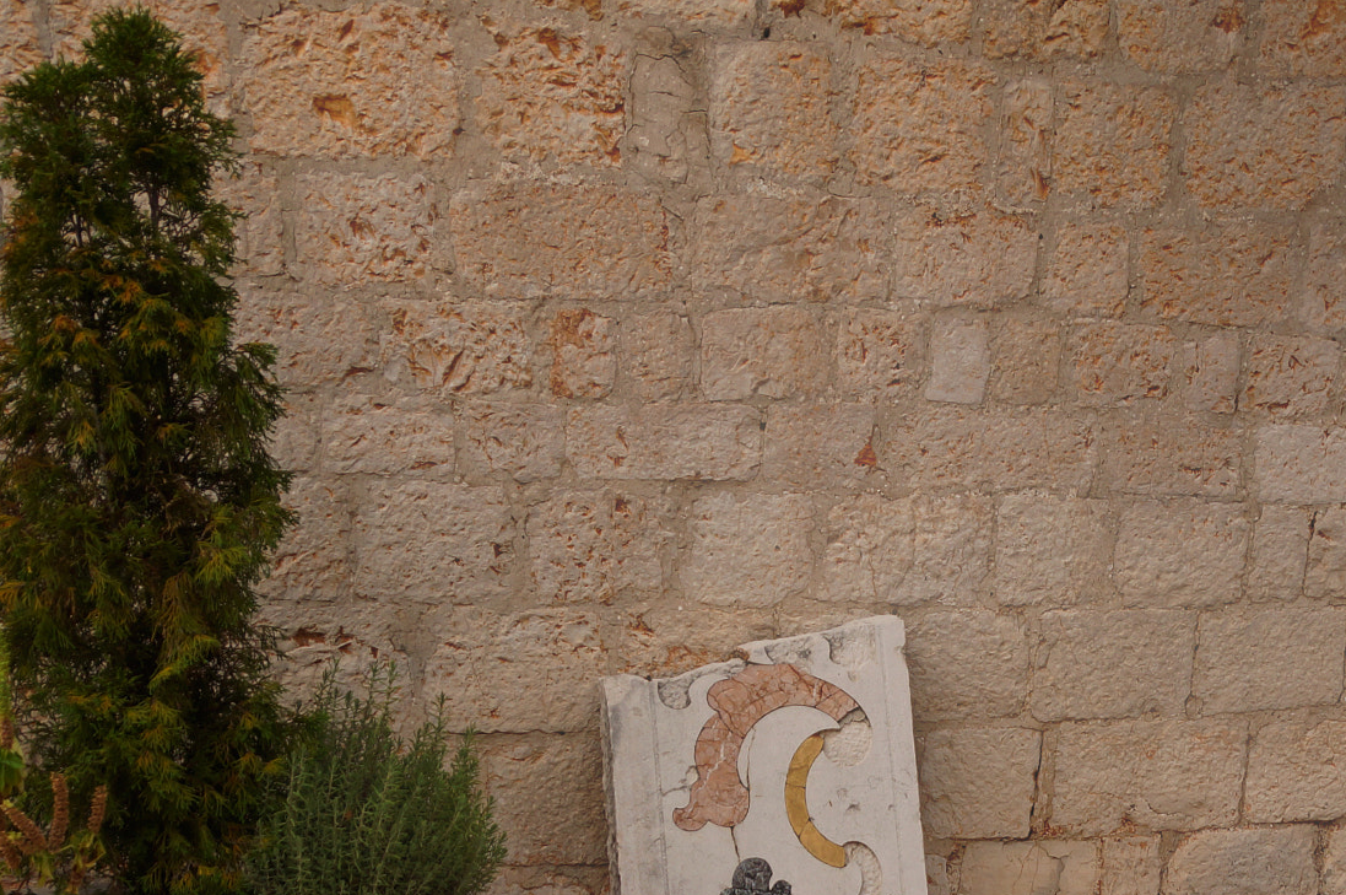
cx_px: 914
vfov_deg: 23.5
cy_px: 792
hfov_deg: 35.3
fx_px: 2092
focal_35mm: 56
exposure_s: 1/250
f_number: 4
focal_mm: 20
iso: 100
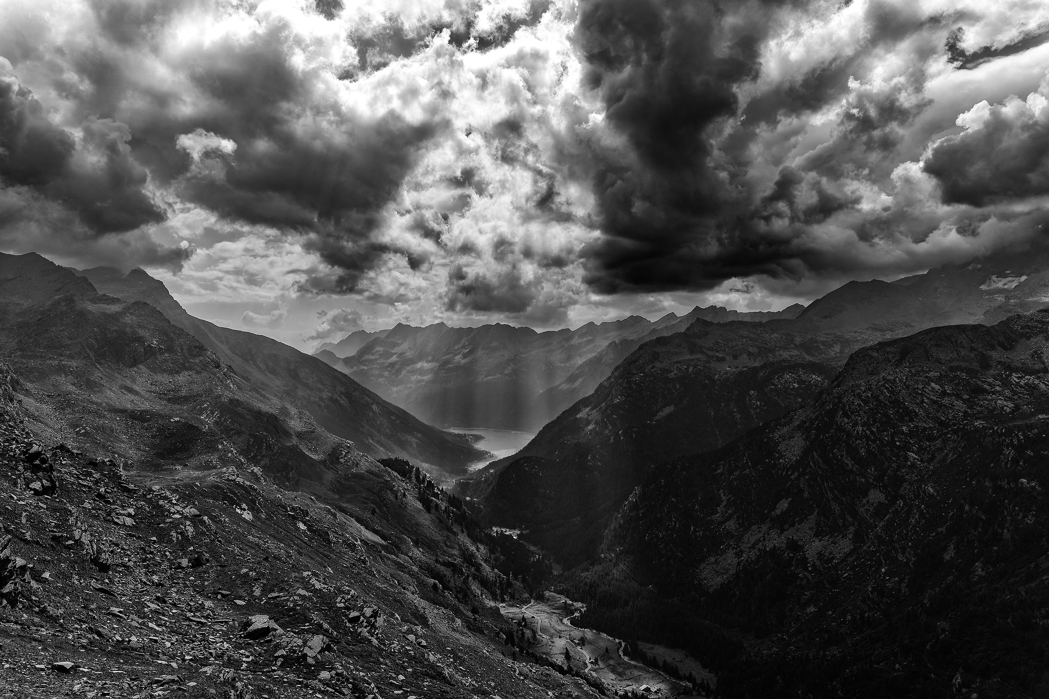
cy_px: 350
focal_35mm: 26
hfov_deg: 68.4
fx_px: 772
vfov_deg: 48.7
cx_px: 524
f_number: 6.3
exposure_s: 1/2000
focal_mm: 26.5
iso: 100
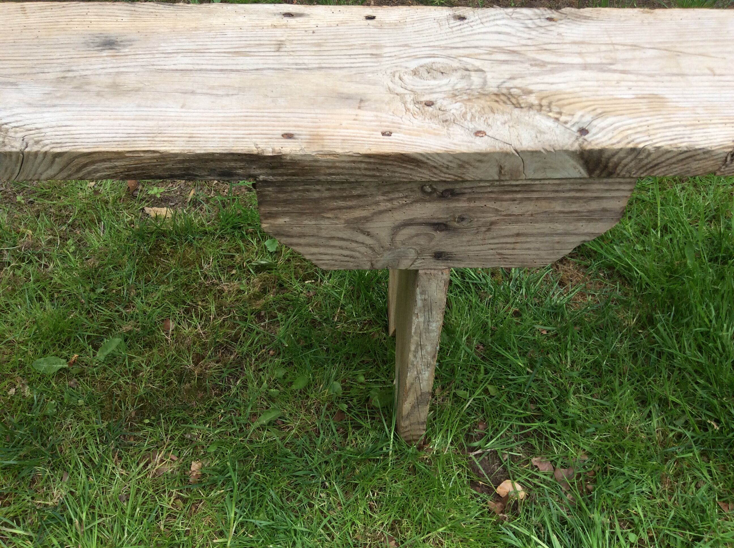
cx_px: 367
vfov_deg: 44.1
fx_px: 678
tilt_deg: -48.1
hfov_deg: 56.9
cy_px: 274
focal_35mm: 32
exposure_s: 1/397
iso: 32
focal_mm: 3.3
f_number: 2.4
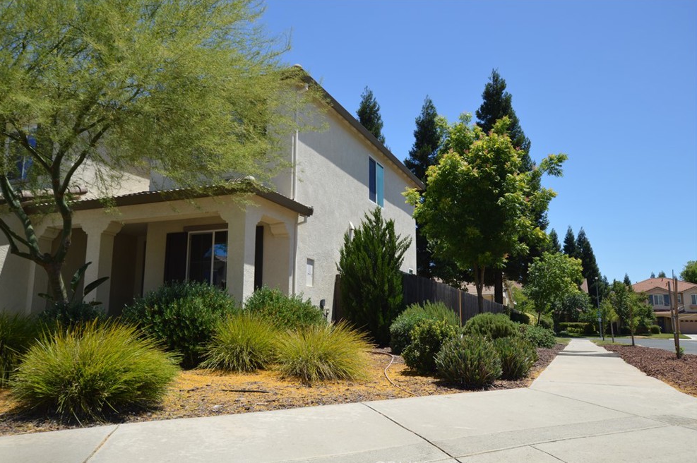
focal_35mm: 28
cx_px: 336
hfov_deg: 65.5
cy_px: 238
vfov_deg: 46.3
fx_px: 542
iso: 100
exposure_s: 1/250
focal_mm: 18
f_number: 8
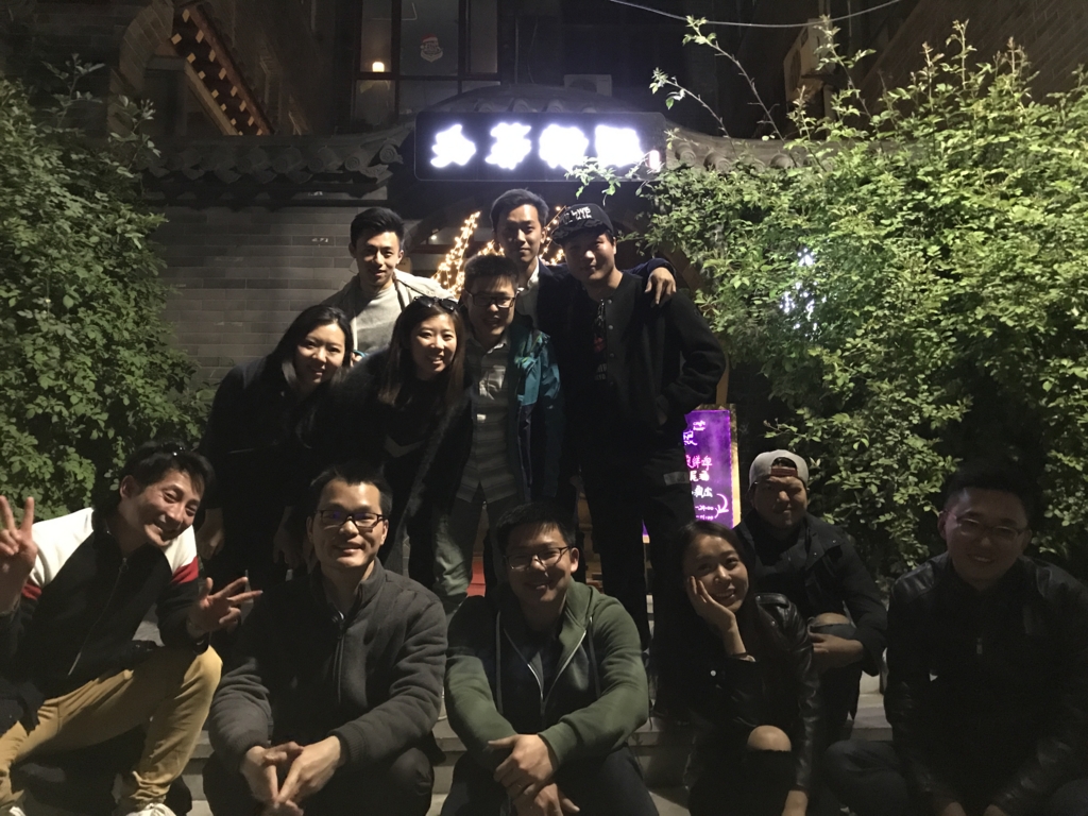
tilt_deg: +9.1
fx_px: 880
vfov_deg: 49.7
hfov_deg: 63.4
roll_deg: +0.3
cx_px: 544
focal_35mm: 28
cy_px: 408
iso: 160
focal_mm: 3.99
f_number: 1.8
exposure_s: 1/4
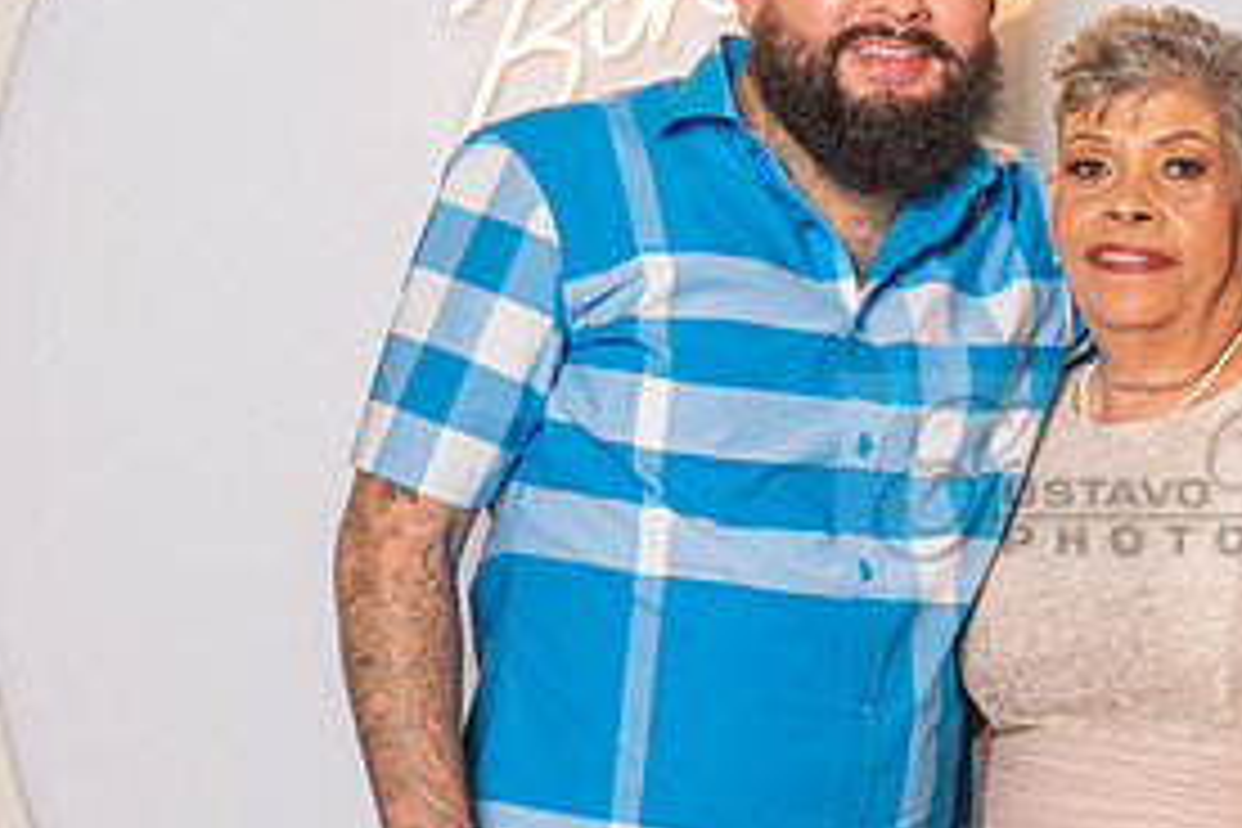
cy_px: 544
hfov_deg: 15.1
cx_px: 1154
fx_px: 4623
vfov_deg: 10.2
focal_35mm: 134
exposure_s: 1/200
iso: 200
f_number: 4
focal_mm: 55
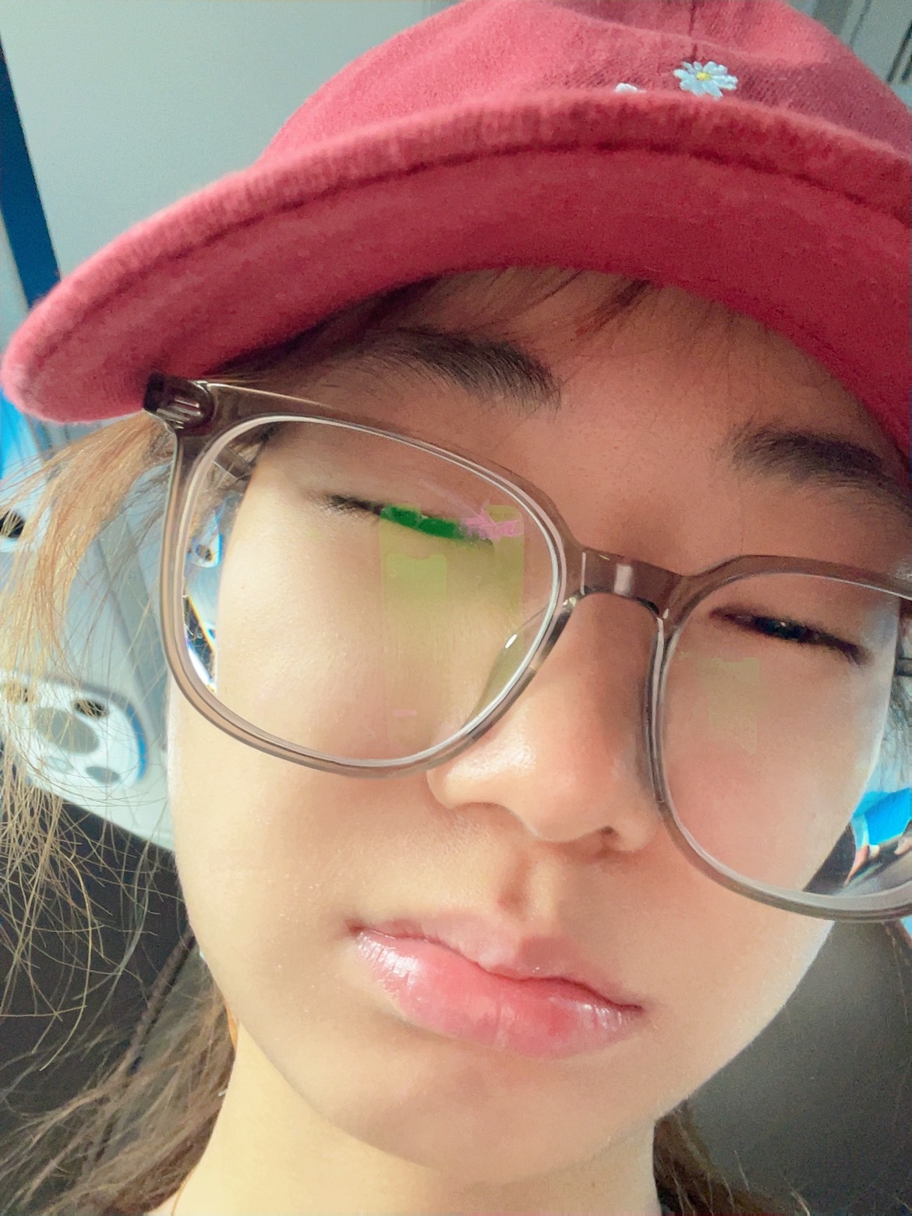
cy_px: 608
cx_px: 456
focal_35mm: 30
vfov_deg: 60.0
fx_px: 1054
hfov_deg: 46.8
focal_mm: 2.69
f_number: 1.9
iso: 500
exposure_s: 1/30
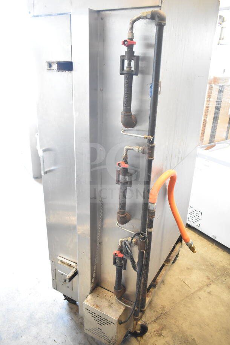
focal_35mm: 27
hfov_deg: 48.0
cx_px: 115
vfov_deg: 67.4
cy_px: 172
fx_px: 259
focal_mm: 18
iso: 2200
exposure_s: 1/30
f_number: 3.5
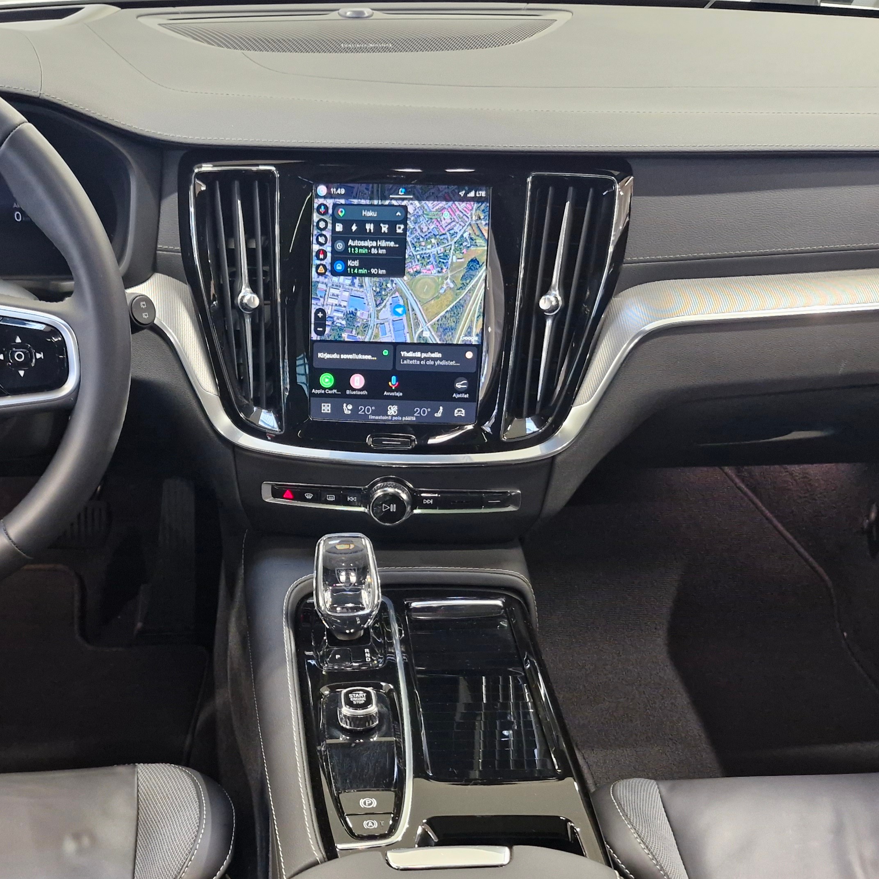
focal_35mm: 38
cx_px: 354
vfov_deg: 43.4
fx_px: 1092
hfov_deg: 43.7
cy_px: 571
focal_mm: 5.54
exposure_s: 1/50
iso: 640
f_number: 1.8
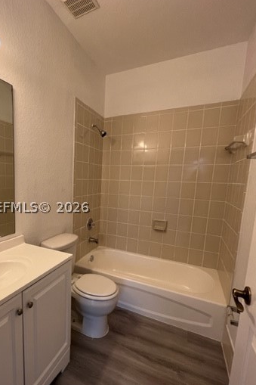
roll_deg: -1.2
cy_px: 207
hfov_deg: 67.8
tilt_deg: -7.7
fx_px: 181
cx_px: 79
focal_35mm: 17
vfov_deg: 93.1
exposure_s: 1/120
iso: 80
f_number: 1.8
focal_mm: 1.57
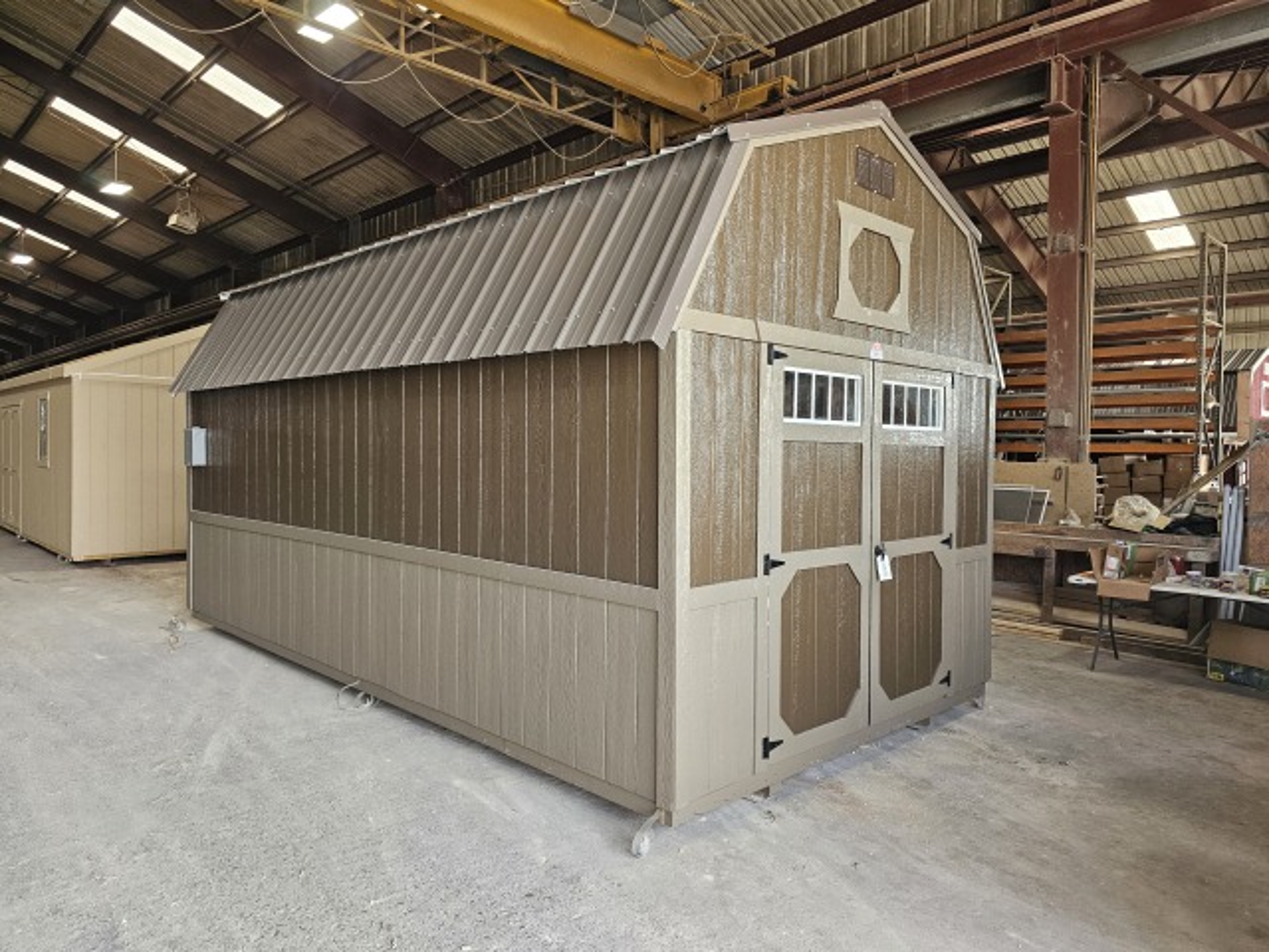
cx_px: 634
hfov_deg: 73.9
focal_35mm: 23
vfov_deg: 58.9
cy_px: 476
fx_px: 843
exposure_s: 1/170
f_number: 1.7
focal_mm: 6.3
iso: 250
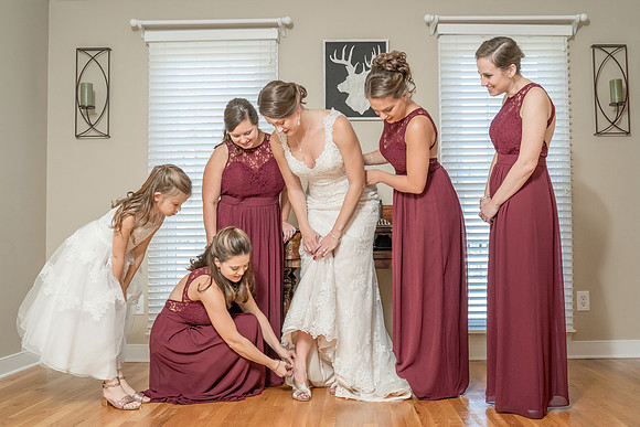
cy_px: 236
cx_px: 343
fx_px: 709
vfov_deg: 33.5
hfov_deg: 48.6
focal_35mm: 40
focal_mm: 35
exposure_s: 1/100
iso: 2000
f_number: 5.6
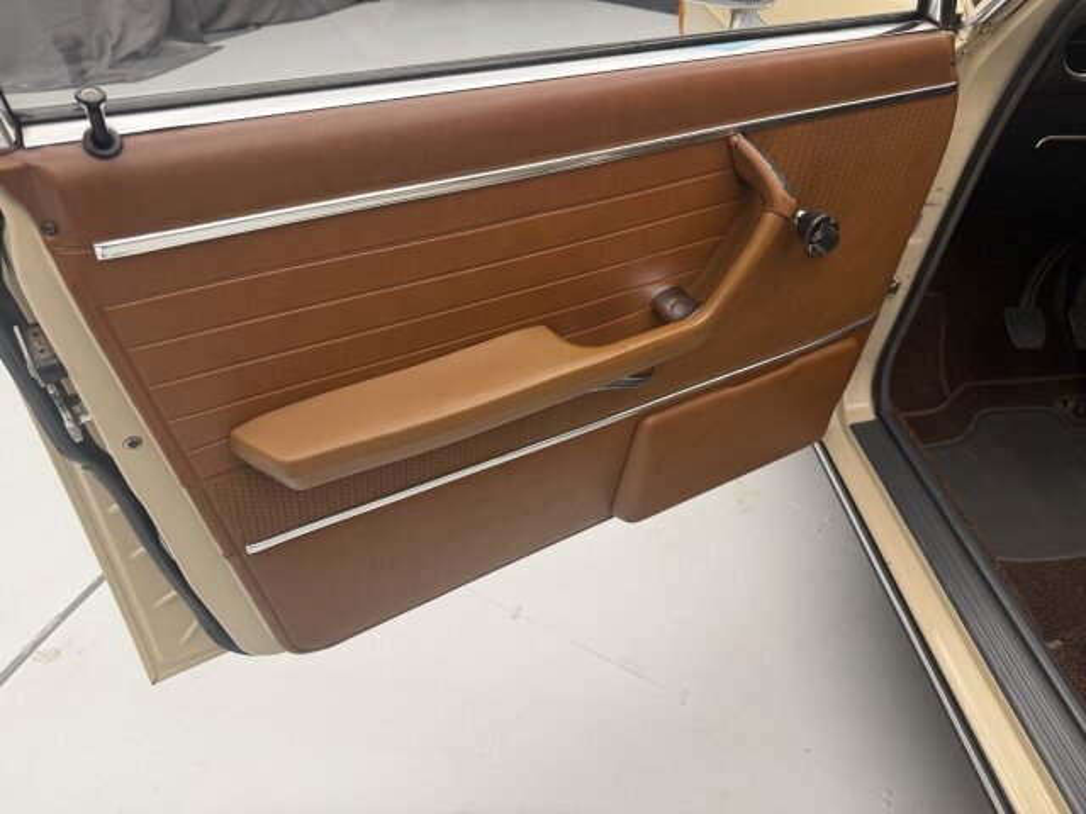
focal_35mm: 24
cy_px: 407
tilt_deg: -39.5
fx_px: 753
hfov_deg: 71.6
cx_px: 543
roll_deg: +1.2
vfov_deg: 56.8
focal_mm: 6.76
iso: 100
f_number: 1.78
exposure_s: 1/49
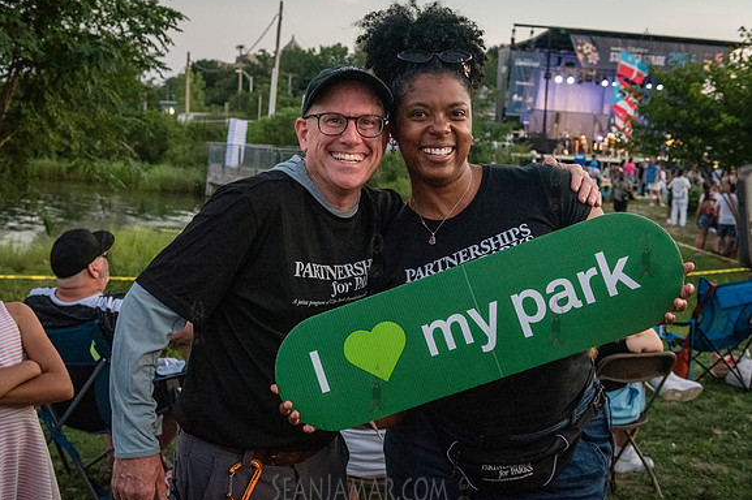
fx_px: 856
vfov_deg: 32.6
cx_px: 348
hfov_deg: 47.4
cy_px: 254
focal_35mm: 41
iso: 6400
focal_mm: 38
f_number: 5
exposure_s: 1/320
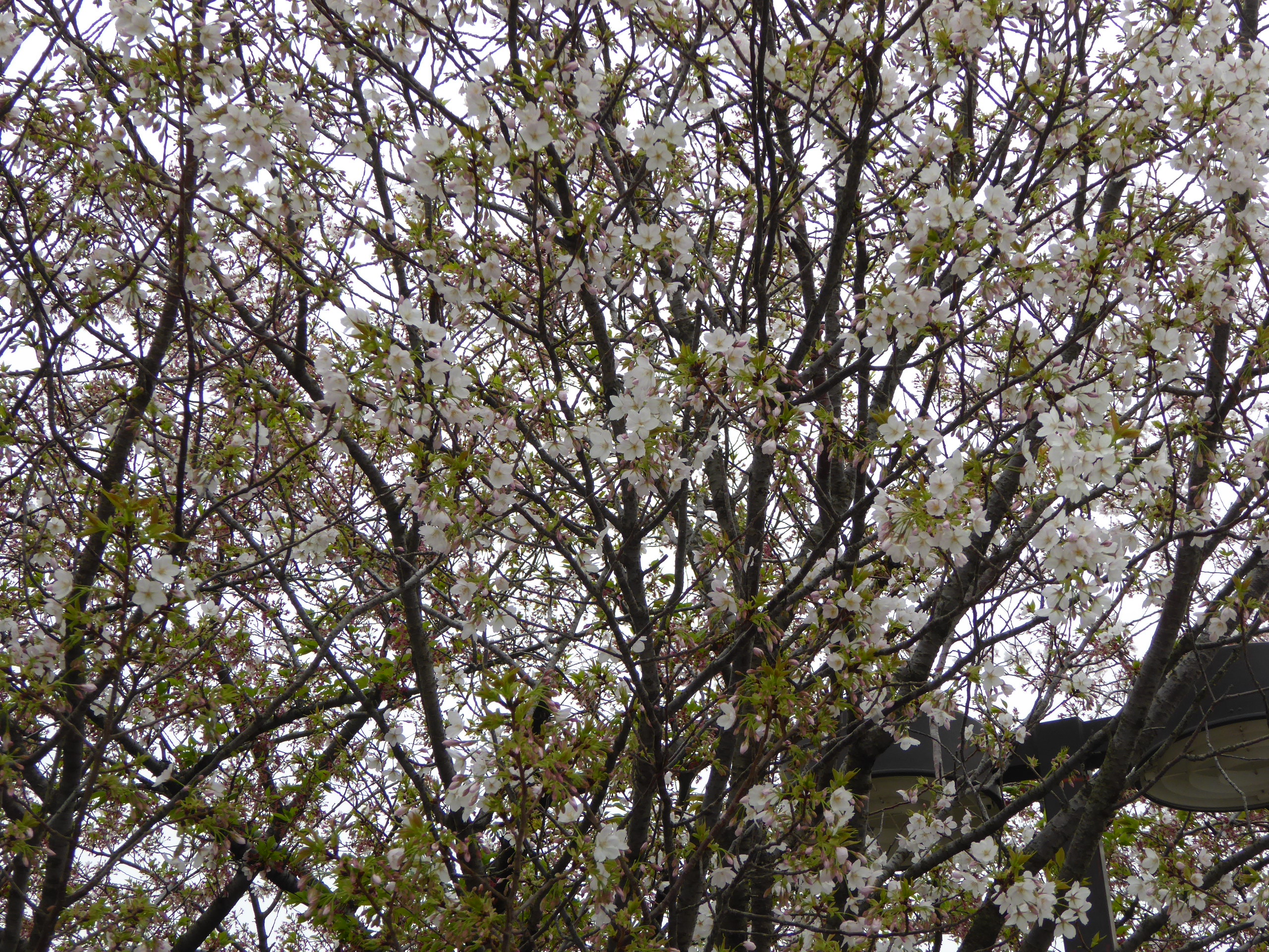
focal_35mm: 85
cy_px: 476
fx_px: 3116
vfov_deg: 17.4
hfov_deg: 23.0
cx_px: 634
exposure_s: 1/250
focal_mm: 14.1
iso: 100
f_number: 4.7
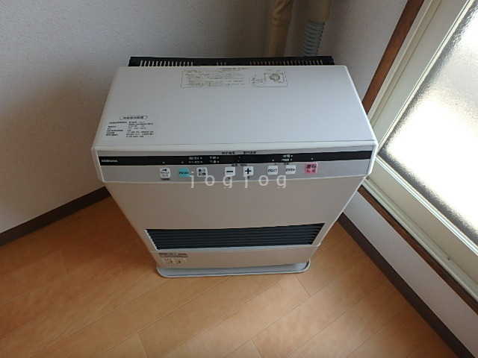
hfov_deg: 79.0
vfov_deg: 63.4
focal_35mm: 21
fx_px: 290
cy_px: 179
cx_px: 239
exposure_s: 1/100
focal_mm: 3.7
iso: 125
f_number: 3.5
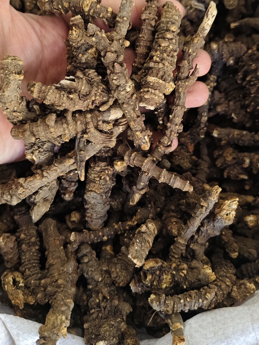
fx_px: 319
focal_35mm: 32
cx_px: 128
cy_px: 138
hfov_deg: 44.1
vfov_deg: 56.4
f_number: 1.88
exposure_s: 1/510
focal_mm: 5.56
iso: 1814
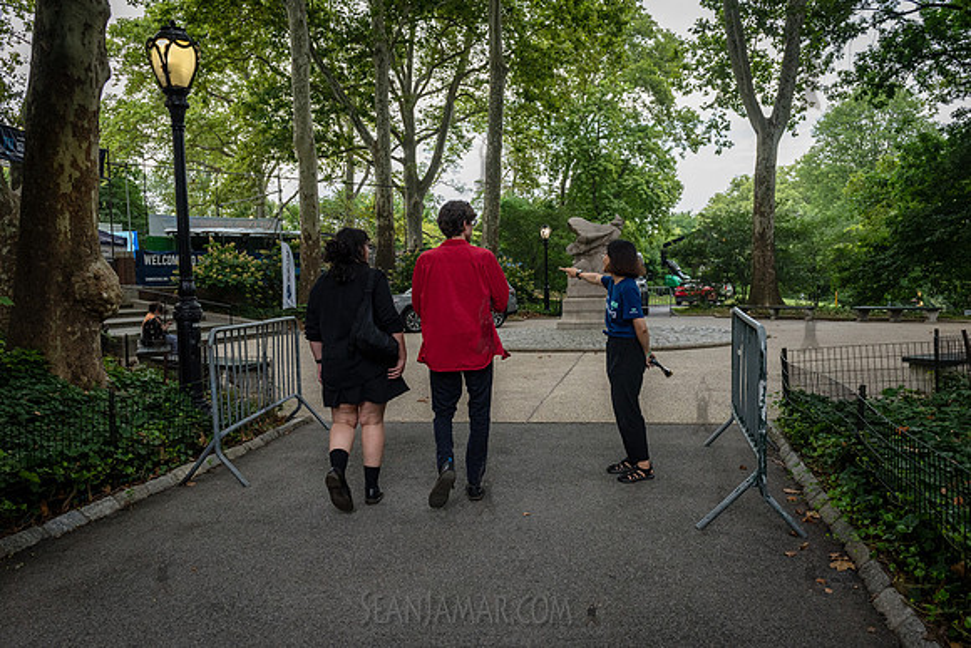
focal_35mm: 28
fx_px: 768
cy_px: 324
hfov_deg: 64.6
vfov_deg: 45.8
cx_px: 486
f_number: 4.5
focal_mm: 26
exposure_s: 1/640
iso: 1000
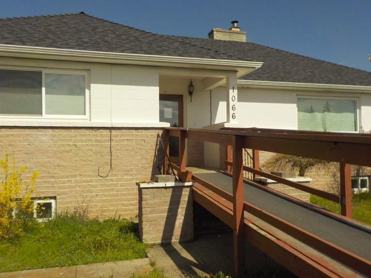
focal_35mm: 30
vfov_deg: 46.8
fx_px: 322
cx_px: 186
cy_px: 139
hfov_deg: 60.0
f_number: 6.6
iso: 125
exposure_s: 1/640
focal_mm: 4.1
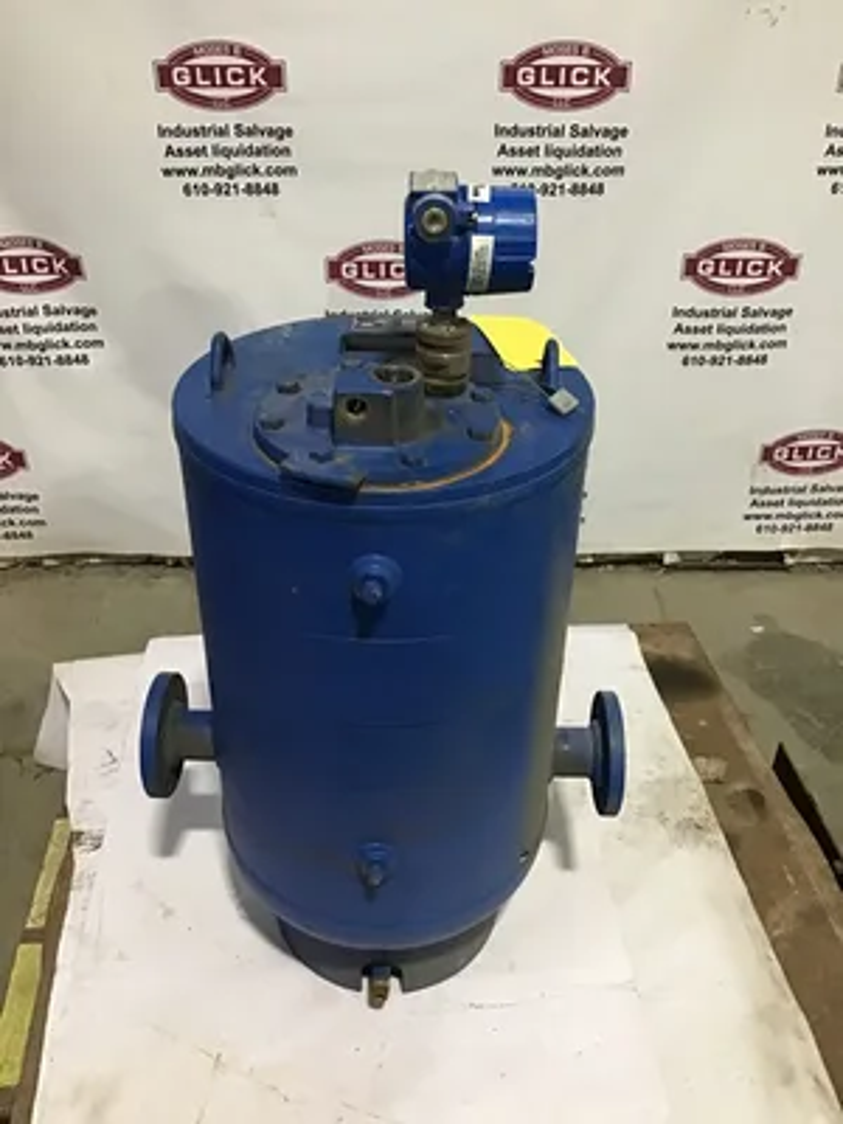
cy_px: 562
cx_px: 422
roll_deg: -0.8
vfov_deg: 58.4
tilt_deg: -33.2
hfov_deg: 45.4
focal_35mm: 31
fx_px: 1007
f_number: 2.4
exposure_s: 1/30
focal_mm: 3.3
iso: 200
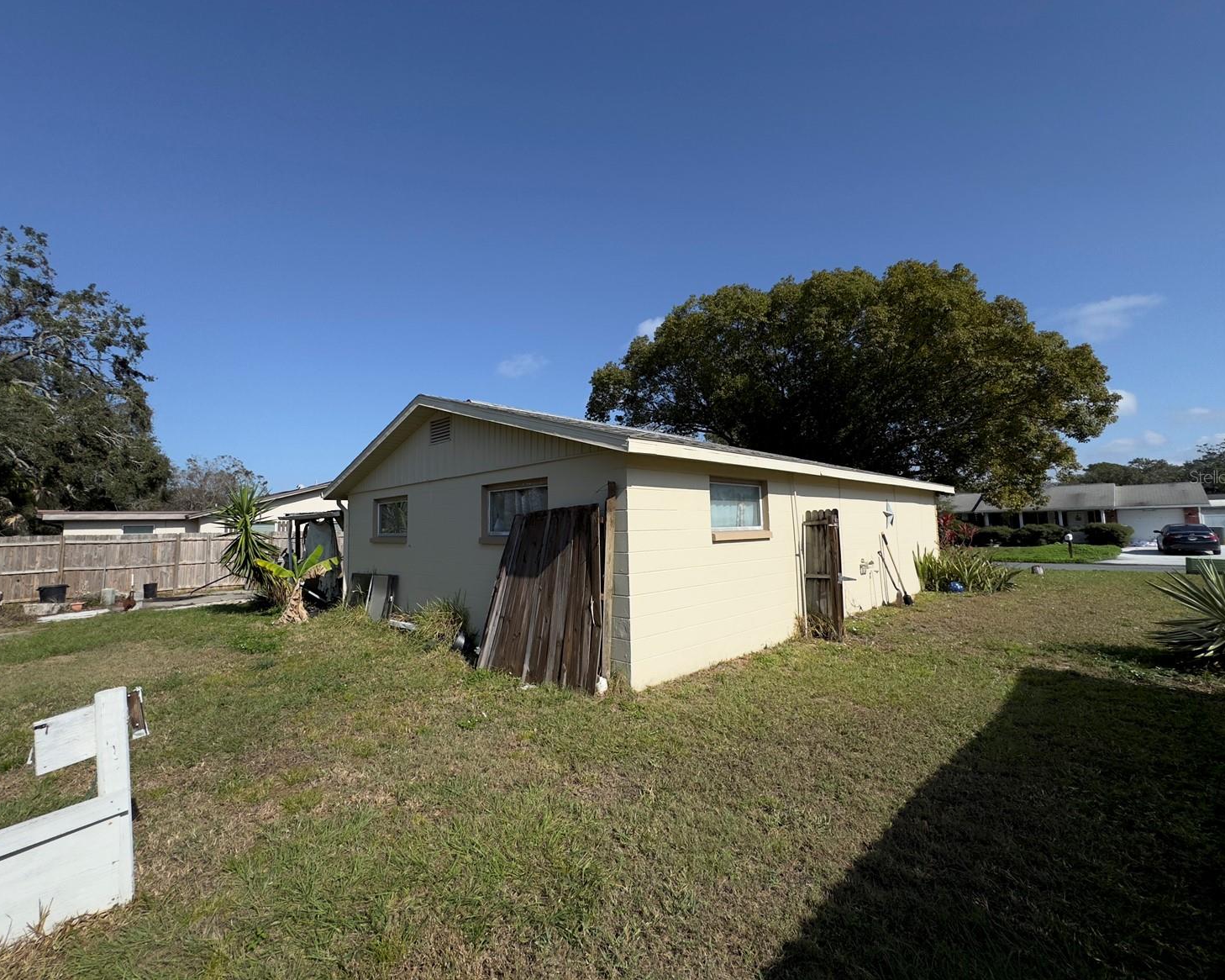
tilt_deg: +4.0
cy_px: 477
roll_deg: +3.2
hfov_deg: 96.8
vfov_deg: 84.0
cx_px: 597
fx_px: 544
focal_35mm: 15
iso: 50
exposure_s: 1/2985
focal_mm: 2.22
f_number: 2.2
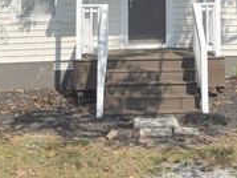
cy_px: -19
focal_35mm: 67
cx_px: 164
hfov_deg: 28.7
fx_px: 458
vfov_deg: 20.8
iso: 80
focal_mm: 6.76
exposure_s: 1/3425
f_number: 1.78
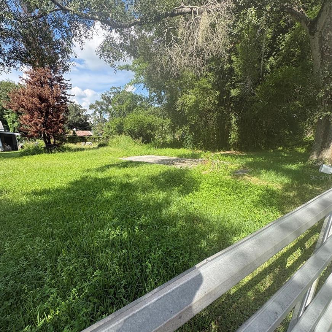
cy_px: 177
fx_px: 184
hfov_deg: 84.0
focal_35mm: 17
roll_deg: +1.2
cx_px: 165
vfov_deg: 83.9
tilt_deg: -12.0
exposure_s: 1/796
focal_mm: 2.22
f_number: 2.2
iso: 64
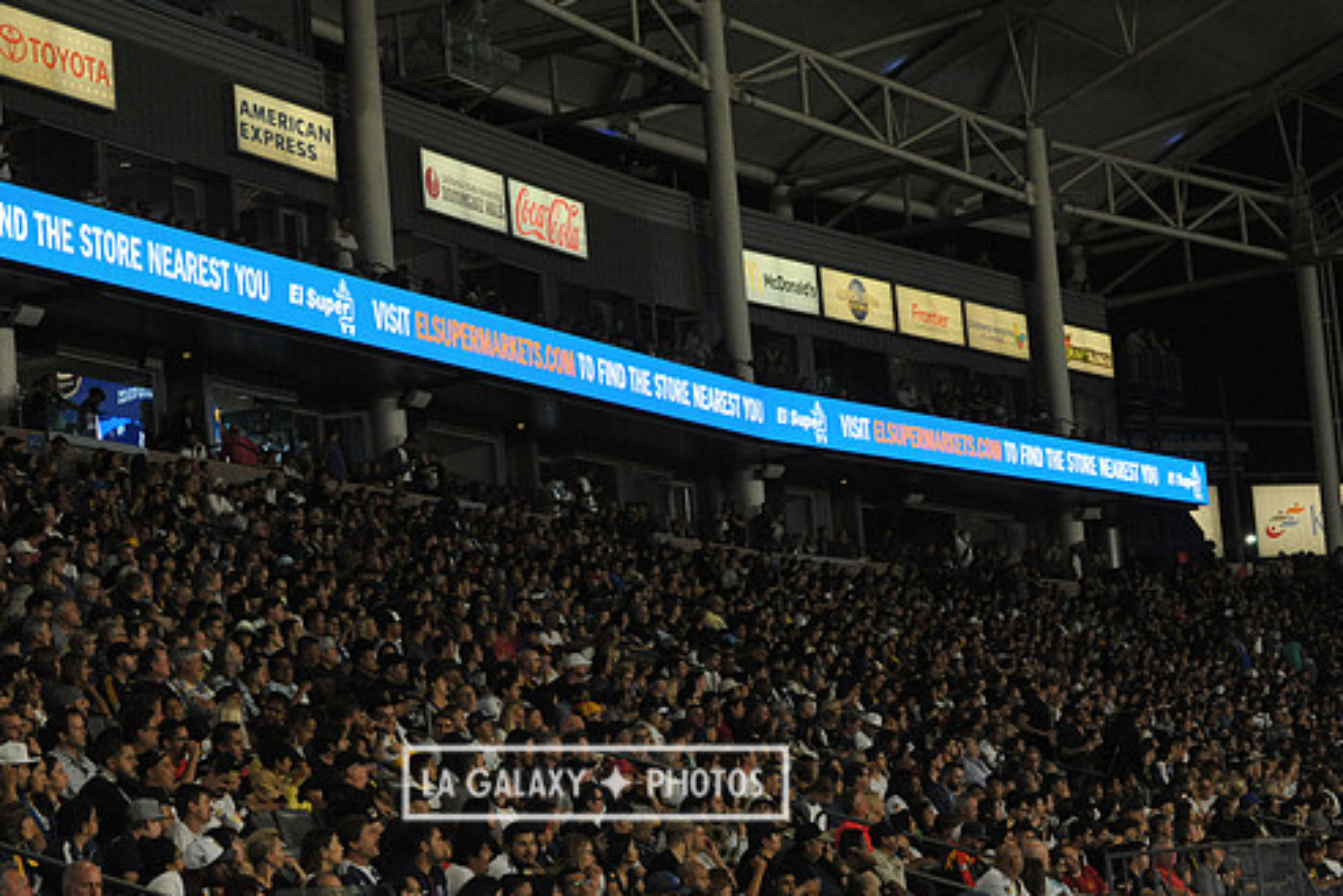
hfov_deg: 19.3
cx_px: 595
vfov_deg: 12.9
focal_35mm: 106
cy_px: 372
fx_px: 3954
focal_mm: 90
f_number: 9
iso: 3200
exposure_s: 1/320
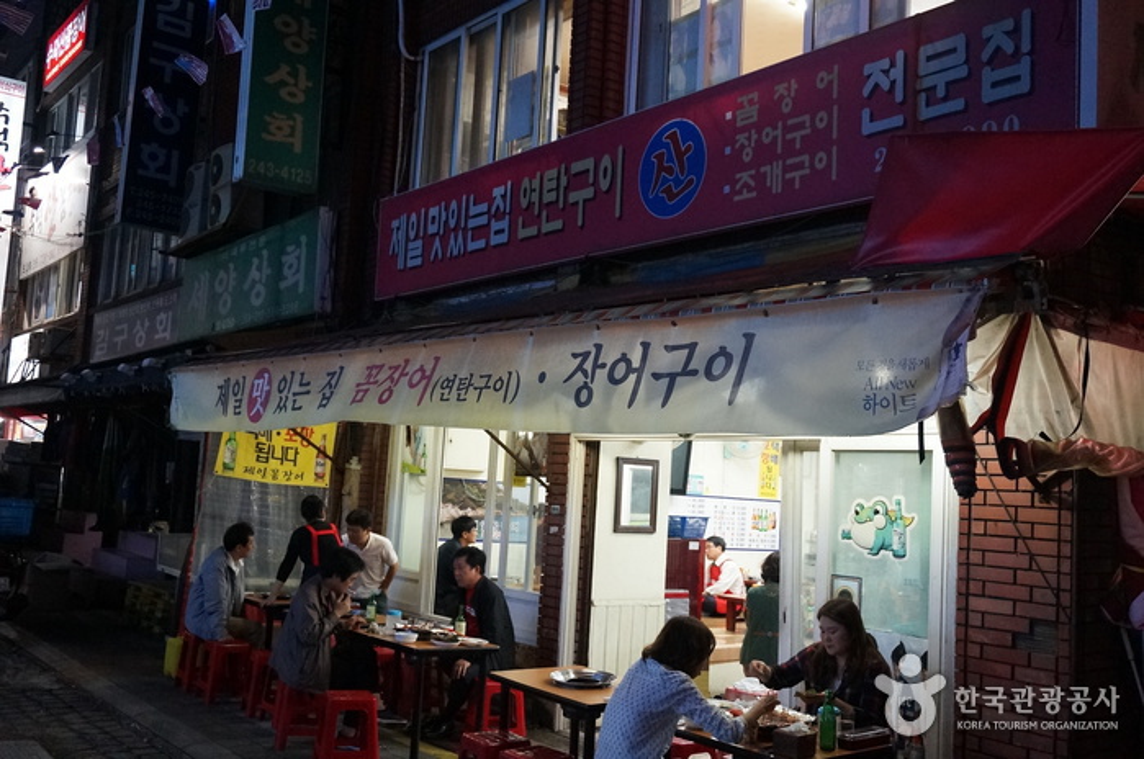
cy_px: 380
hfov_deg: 53.2
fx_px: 1142
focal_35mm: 36
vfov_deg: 36.8
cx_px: 572
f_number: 4.5
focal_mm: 24
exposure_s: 1/125
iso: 3200
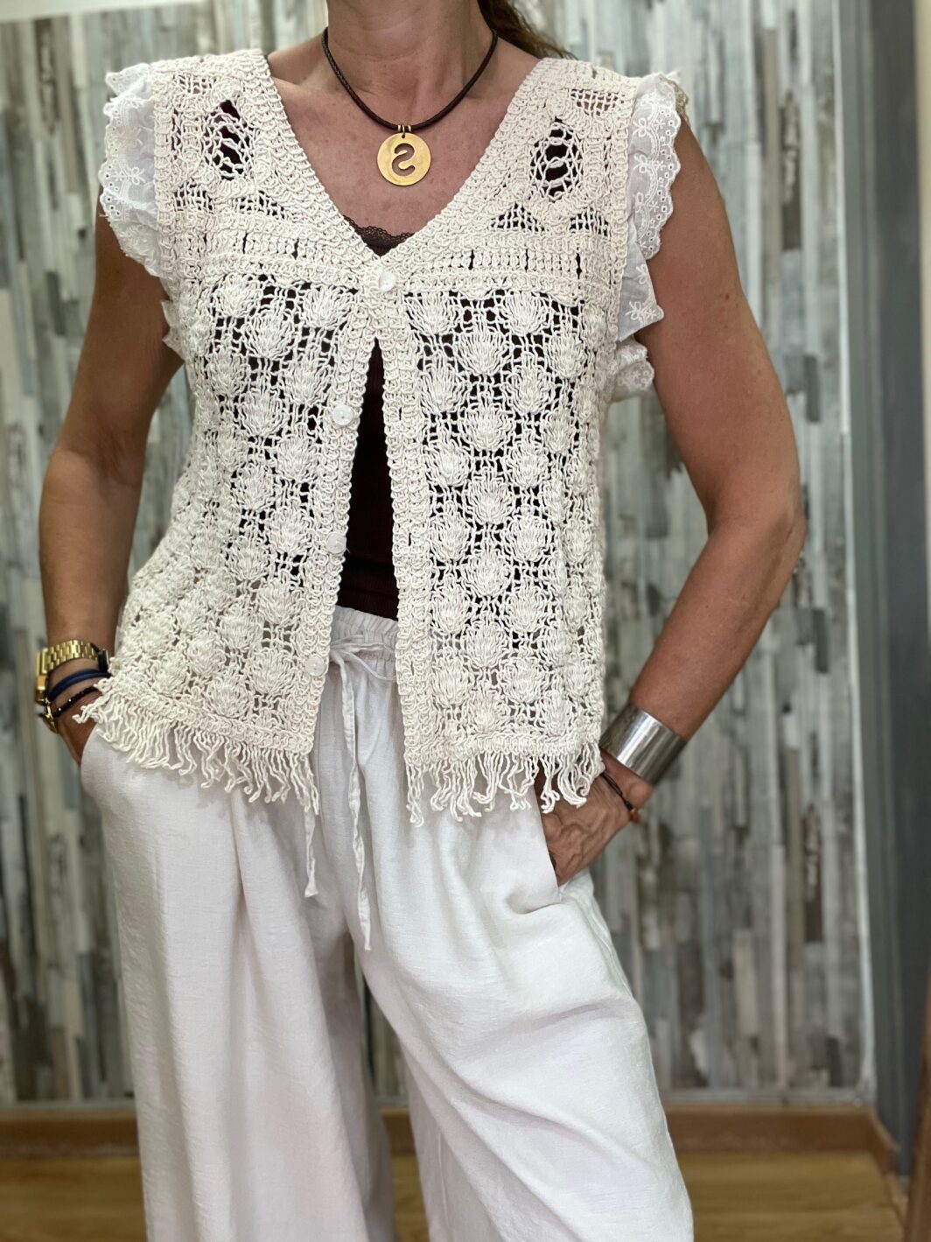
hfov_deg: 46.8
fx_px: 1076
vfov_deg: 60.0
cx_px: 466
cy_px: 621
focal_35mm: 30
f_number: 2.2
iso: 160
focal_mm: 2.71
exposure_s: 1/50
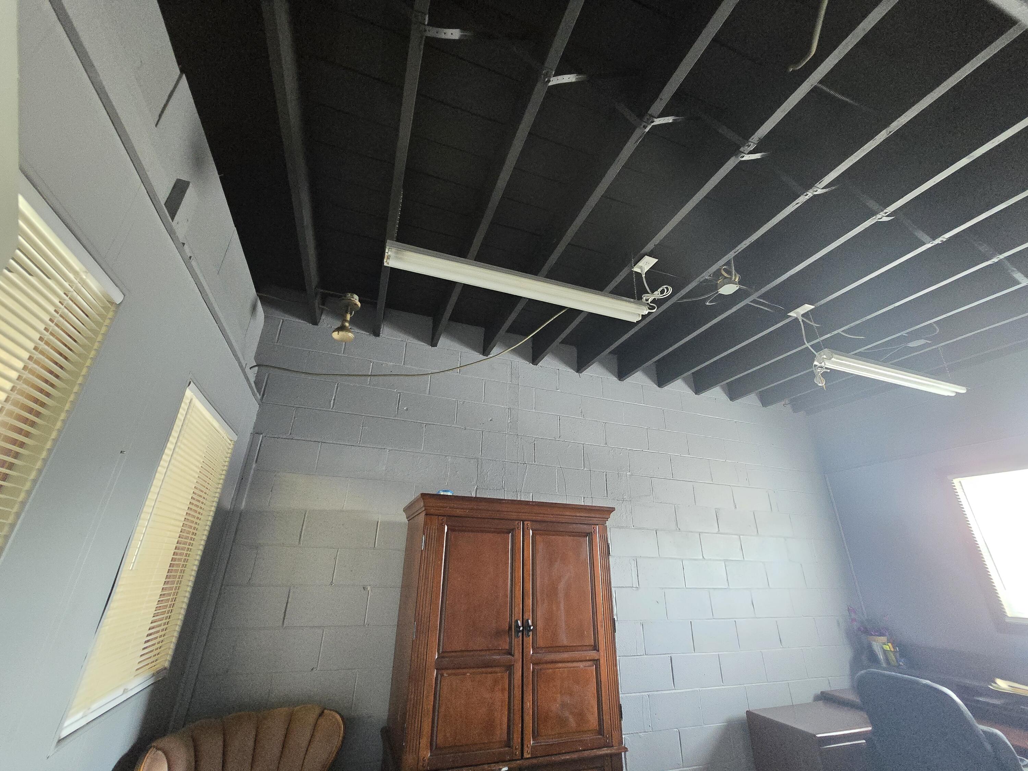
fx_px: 386
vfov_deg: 89.9
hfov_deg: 106.2
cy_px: 386
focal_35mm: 13
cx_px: 514
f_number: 2.2
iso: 1250
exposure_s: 1/24
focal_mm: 2.2
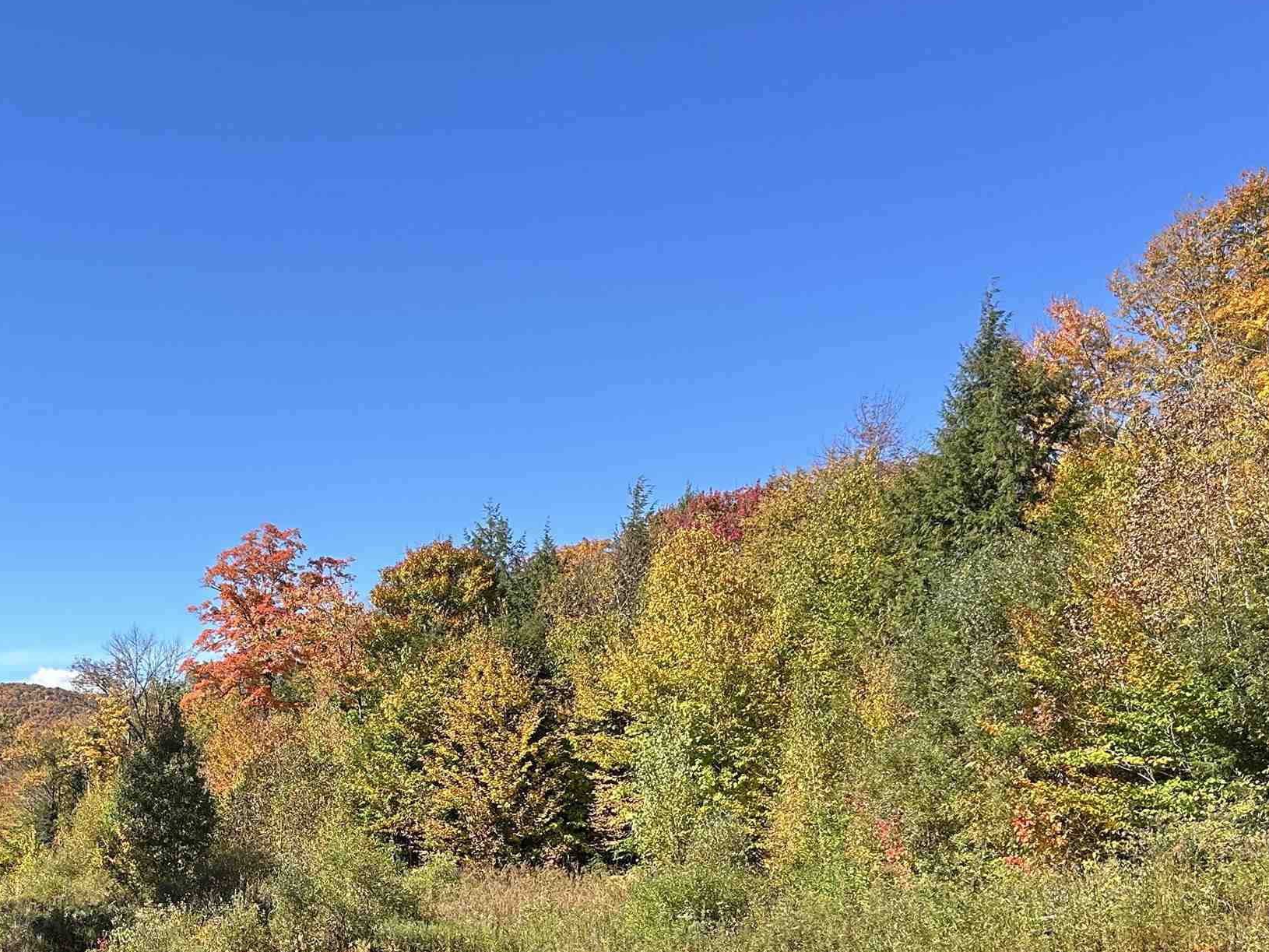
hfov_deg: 37.9
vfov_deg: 29.0
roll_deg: -2.1
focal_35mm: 49
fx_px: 1797
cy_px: 777
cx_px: 308
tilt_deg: +3.5
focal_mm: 5.7
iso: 50
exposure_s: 1/2123
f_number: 1.5
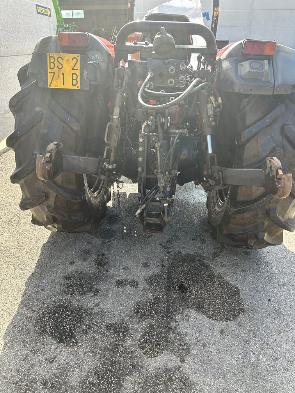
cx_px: 148
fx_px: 295
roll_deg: +0.0
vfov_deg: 67.3
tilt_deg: -26.7
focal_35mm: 26
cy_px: 196
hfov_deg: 53.1
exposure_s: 1/516
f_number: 1.5
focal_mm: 5.7
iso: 50
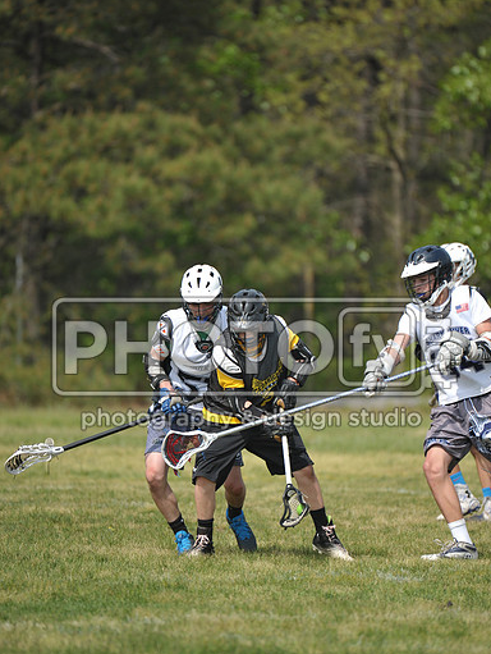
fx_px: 8235
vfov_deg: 4.5
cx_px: 246
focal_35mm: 436
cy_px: 357
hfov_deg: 3.4
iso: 640
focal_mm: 400
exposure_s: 1/3200
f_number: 4
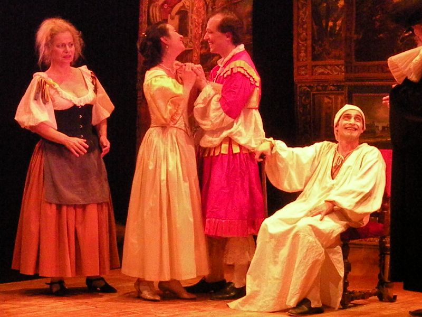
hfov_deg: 17.9
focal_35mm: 110
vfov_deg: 13.5
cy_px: 158
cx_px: 211
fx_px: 1341
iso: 3200
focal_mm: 19.4
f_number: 8
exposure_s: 1/125
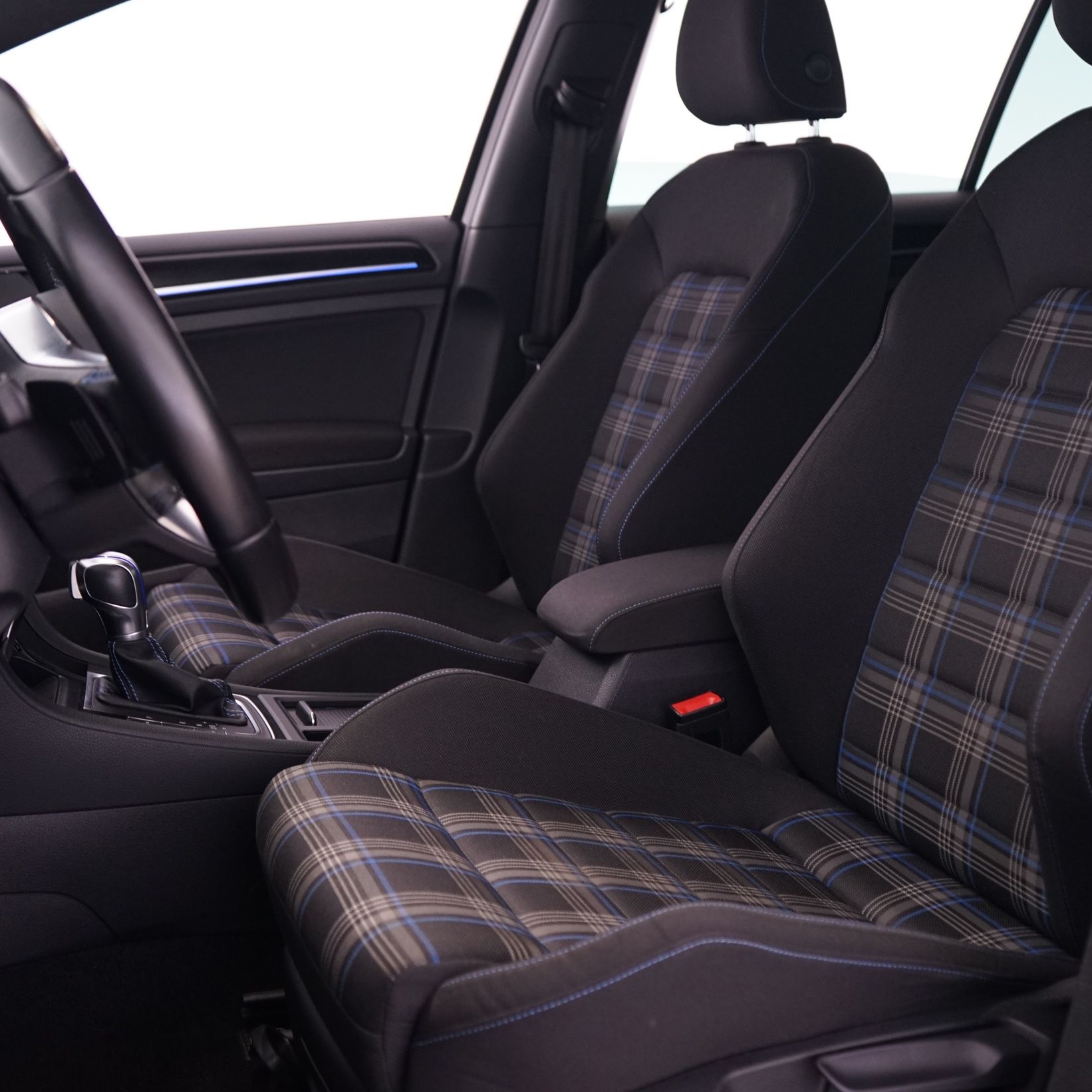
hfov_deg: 38.3
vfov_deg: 38.3
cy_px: 540
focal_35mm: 44
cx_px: 543
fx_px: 1570
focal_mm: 34
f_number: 4
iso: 1250
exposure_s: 1/5
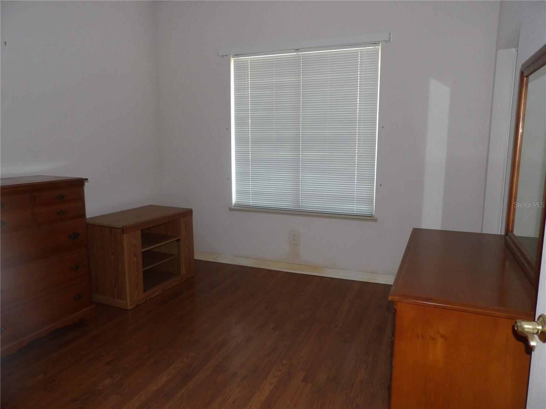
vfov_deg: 56.8
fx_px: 379
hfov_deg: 71.6
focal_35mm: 24
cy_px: 204
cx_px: 273
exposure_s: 1/33
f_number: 2.8
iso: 200
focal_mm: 4.3
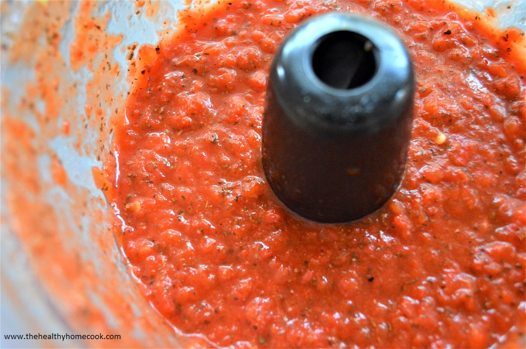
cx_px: 263
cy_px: 174
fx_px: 482
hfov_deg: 57.3
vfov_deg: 39.9
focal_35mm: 33
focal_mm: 22
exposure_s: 1/200
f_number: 4
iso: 3200
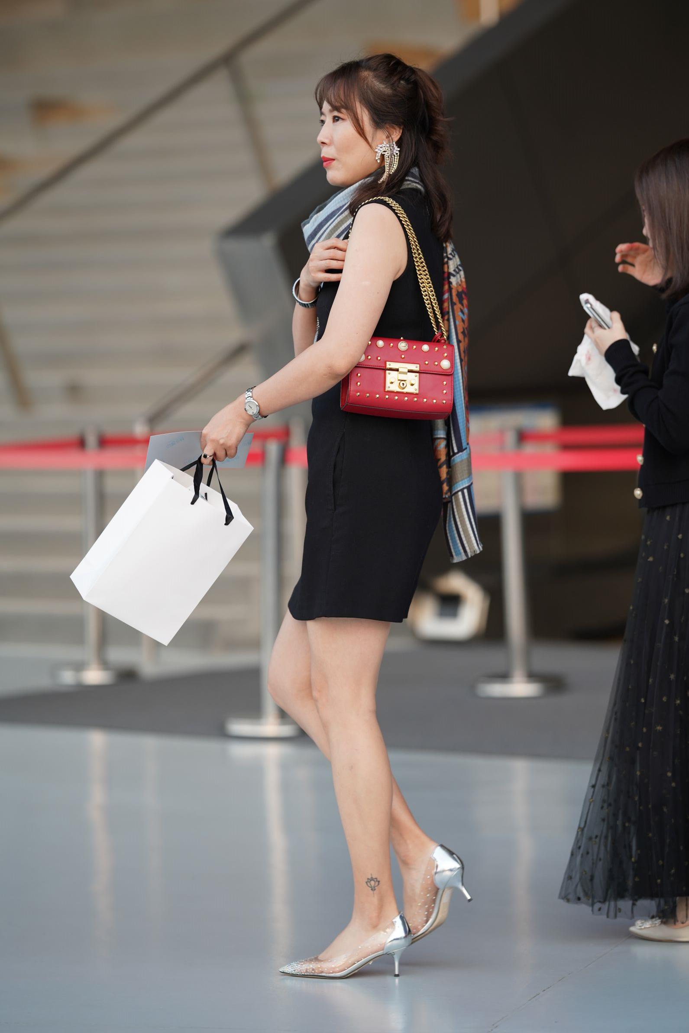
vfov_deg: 15.2
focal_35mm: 135
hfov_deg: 10.2
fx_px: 3874
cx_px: 344
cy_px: 516
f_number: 2.2
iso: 400
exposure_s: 1/500
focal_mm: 135
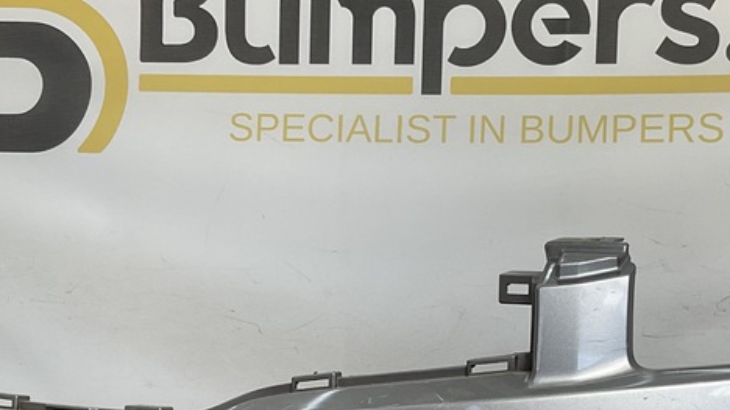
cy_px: 432
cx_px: 406
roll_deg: -1.7
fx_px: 1316
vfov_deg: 17.2
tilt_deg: -8.4
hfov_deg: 31.0
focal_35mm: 68
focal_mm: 3
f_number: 1.8
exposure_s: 1/344
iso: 16
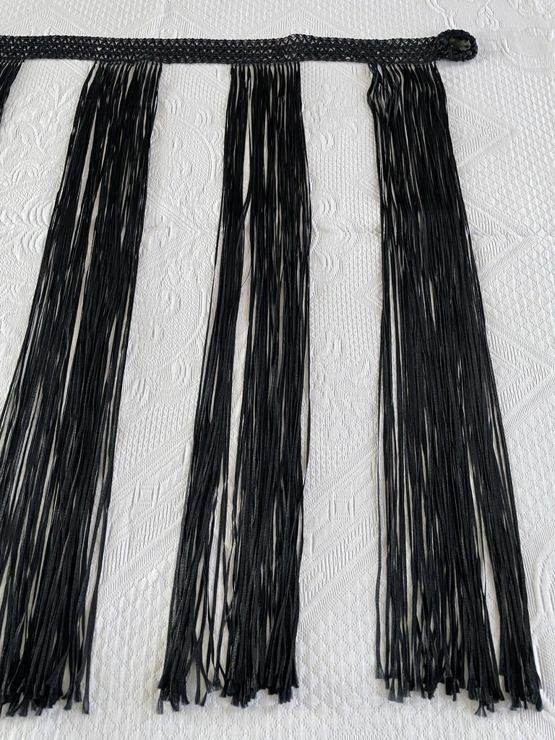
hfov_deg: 53.1
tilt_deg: -64.2
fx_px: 556
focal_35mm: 26
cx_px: 278
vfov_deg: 67.3
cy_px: 370
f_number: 1.6
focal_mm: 4.2
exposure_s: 1/60
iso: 160
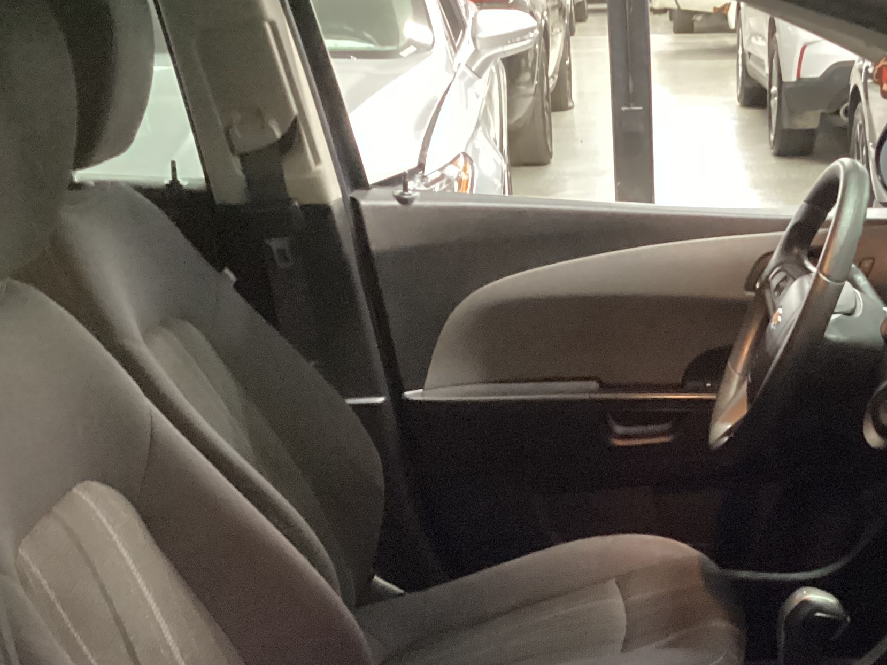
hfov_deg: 31.1
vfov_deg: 23.2
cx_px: 681
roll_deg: +1.3
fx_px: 1563
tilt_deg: -25.8
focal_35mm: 61
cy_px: 643
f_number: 2.4
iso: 800
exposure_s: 1/20
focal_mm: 3.3
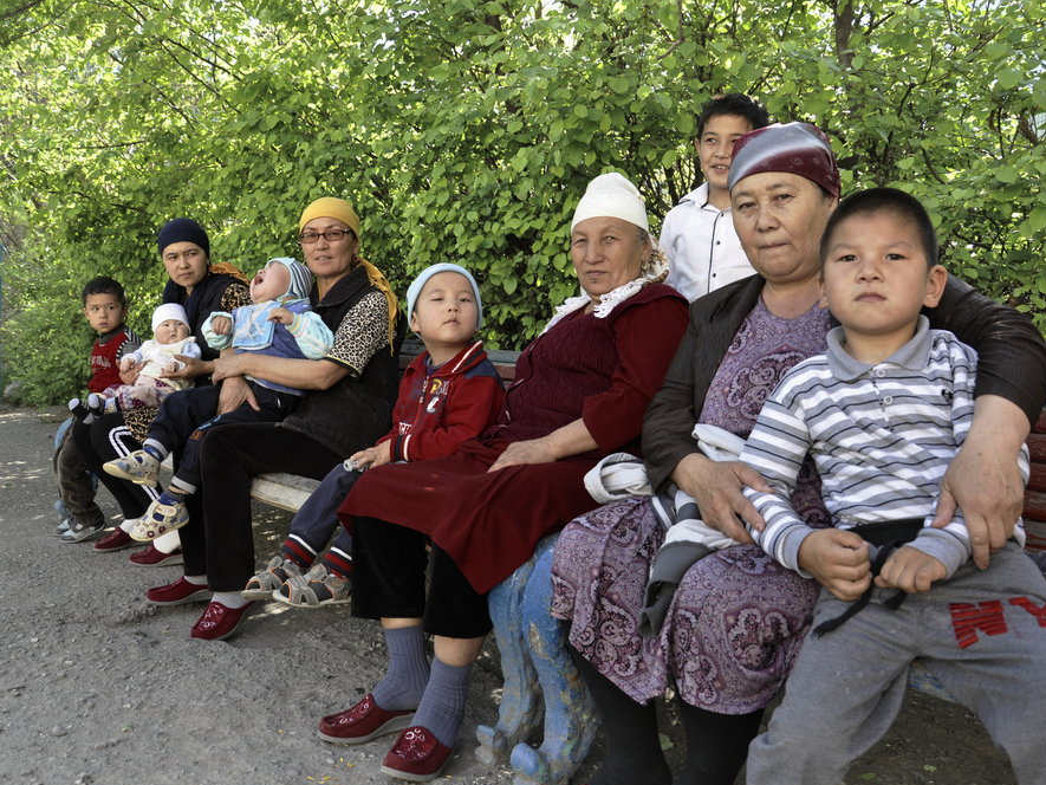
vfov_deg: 46.8
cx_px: 520
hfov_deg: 60.0
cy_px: 401
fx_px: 907
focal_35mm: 30
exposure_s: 1/125
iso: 320
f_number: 5.6
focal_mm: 18
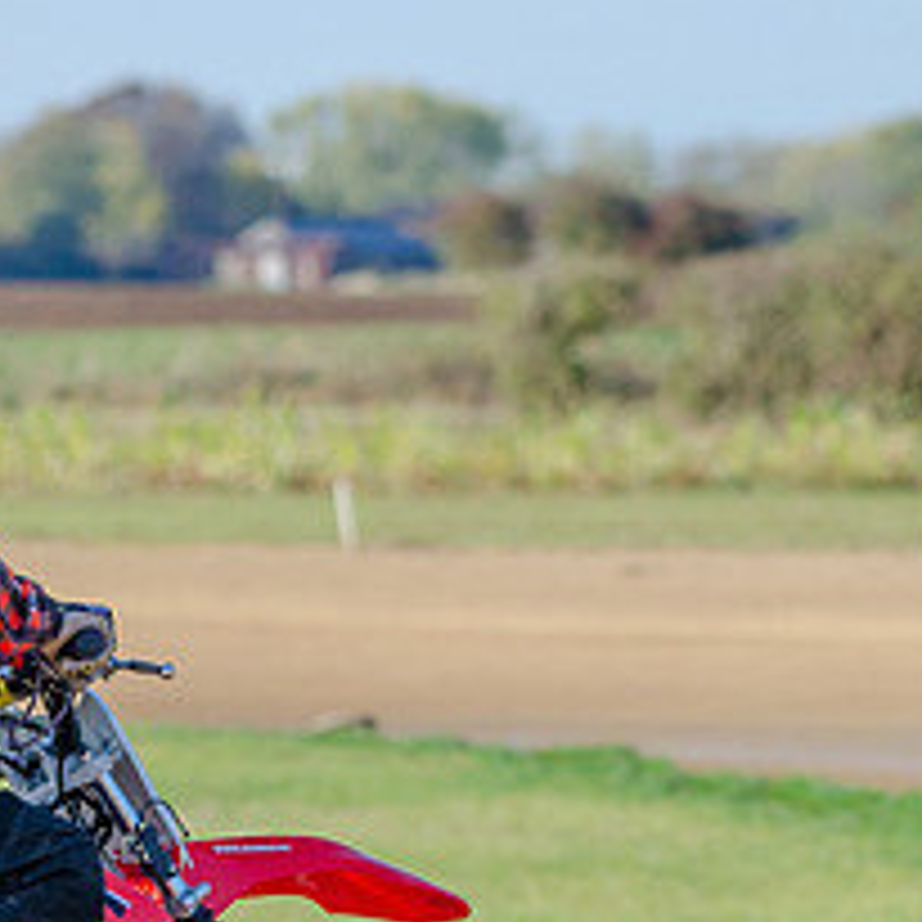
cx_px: 58
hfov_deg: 3.1
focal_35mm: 569
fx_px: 17146
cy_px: 742
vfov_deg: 3.1
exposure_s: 1/1250
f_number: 5.6
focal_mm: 150
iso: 400
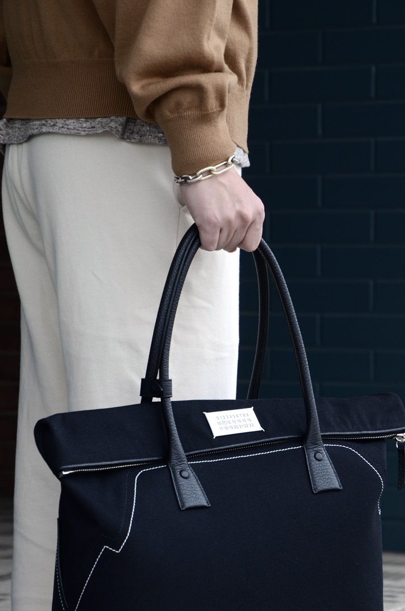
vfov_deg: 12.7
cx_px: 204
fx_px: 2746
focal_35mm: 162
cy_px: 418
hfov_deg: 8.4
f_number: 5.3
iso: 400
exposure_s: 1/200
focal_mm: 78
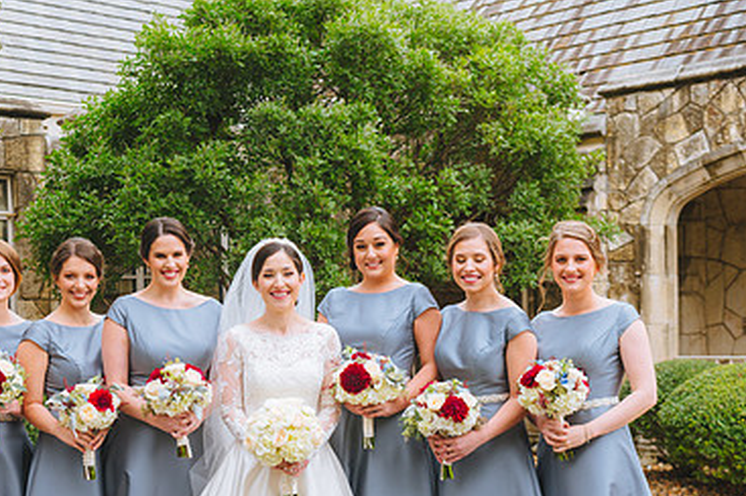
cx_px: 270
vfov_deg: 22.3
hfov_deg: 33.2
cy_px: 390
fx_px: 1242
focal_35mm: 60
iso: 250
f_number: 4
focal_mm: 38
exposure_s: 1/500
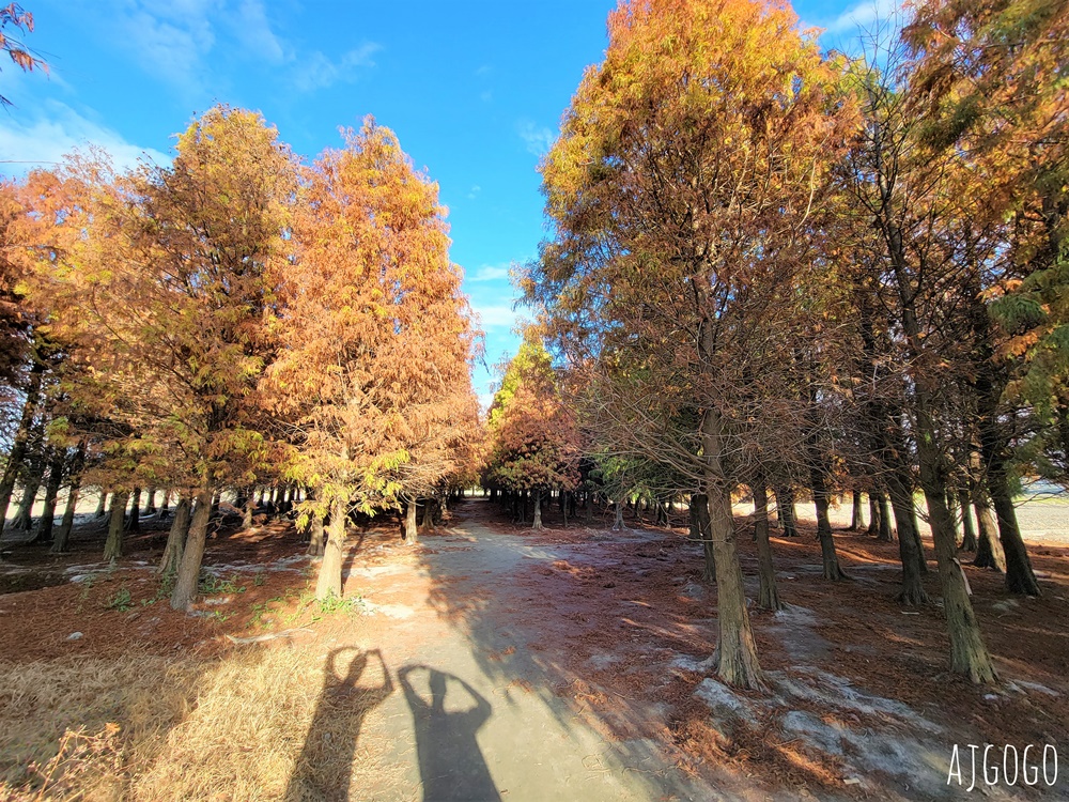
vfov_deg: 89.9
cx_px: 534
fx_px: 401
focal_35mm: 13
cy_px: 401
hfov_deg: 106.2
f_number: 2.2
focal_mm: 2.2
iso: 50
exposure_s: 1/261
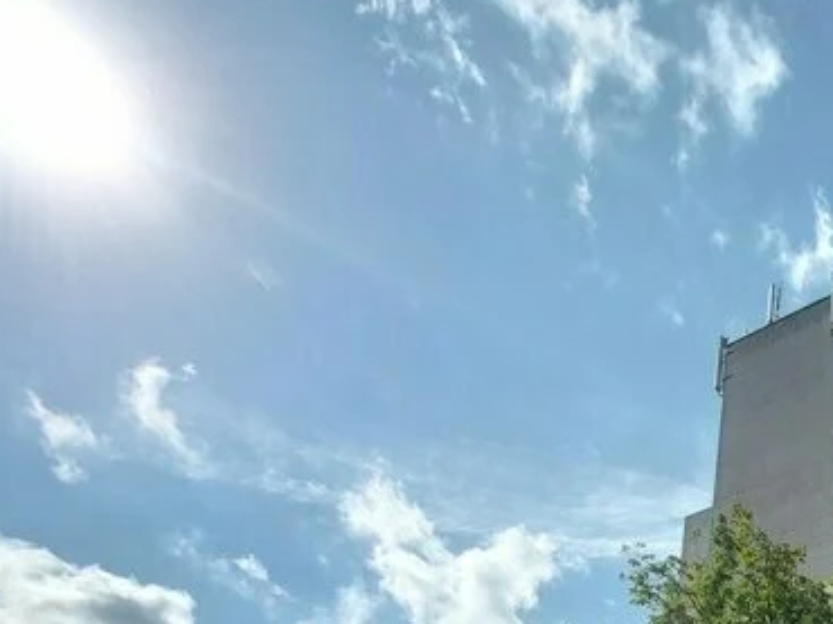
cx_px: 885
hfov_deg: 42.2
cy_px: 834
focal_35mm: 36
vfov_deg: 30.3
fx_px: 866
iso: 50
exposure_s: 1/1398
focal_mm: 1.74
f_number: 2.2
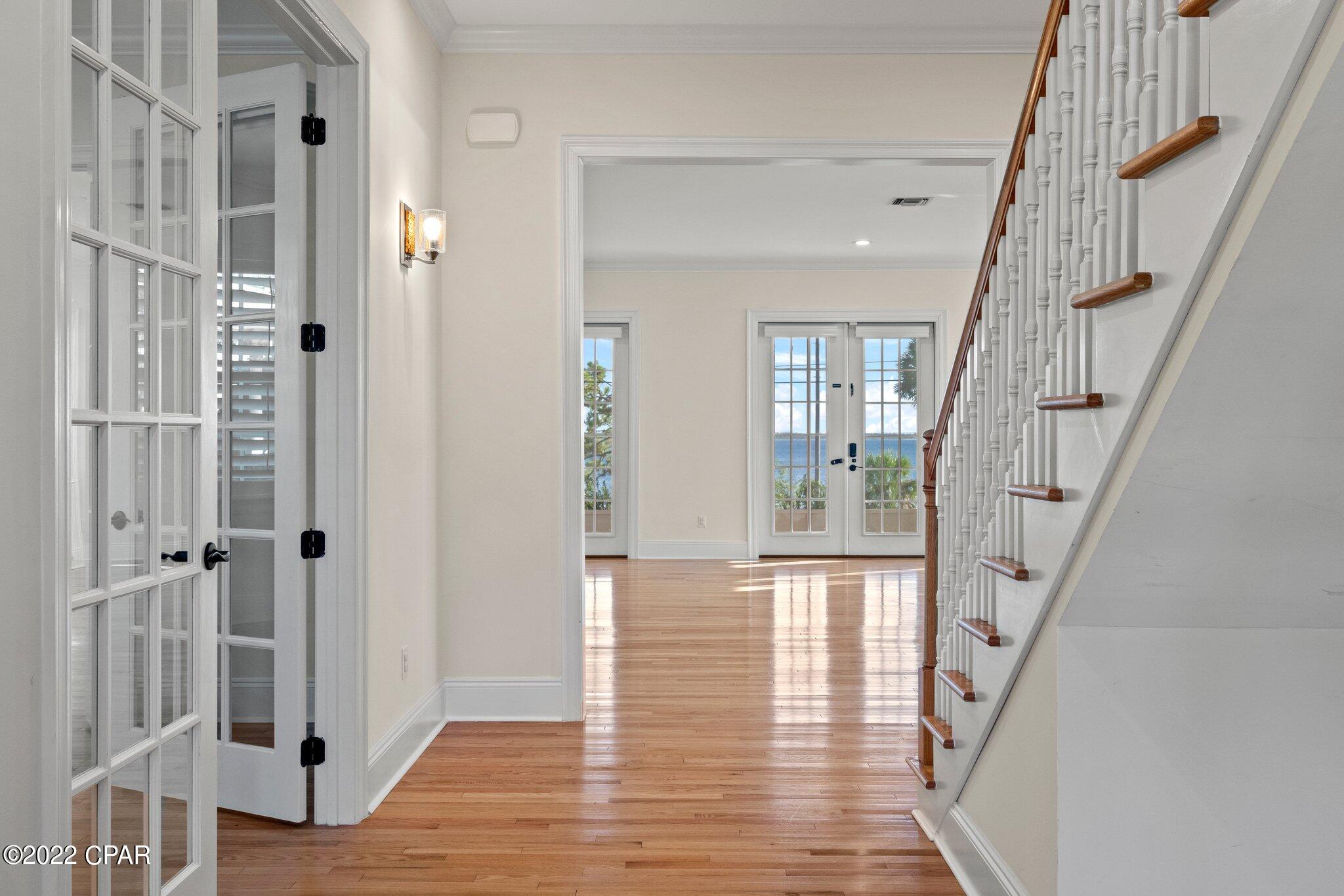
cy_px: 448
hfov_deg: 60.3
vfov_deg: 42.3
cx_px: 672
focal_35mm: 31
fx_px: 1157
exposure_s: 1/4
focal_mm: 21
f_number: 10
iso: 500
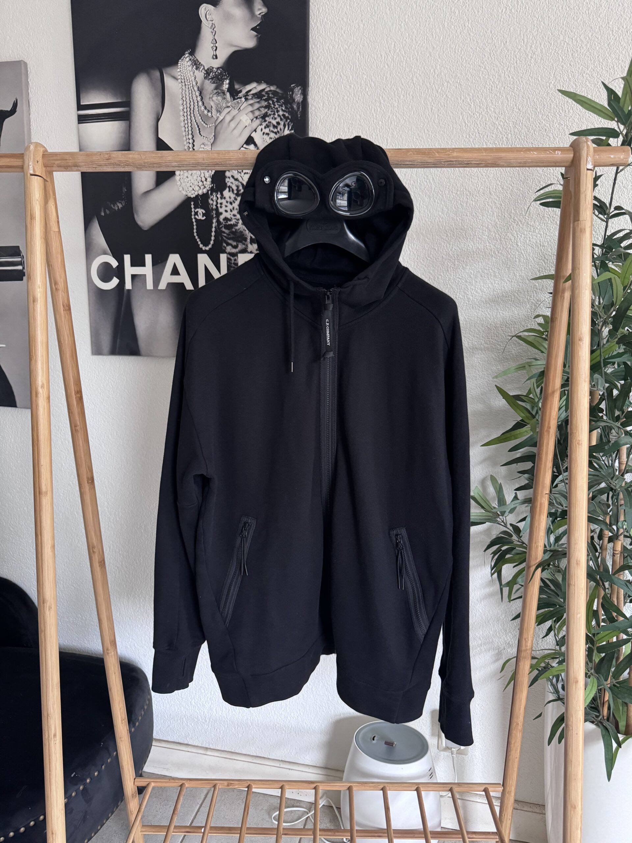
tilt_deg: -9.5
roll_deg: -0.2
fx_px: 584
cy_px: 422
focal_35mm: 24
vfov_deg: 71.6
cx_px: 316
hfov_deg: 56.8
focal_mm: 6.76
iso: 500
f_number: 1.78
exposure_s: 1/60
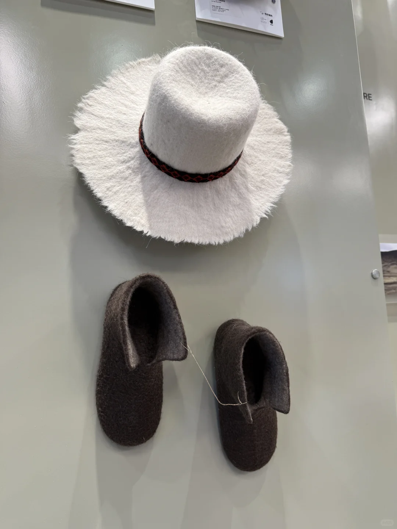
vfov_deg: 71.6
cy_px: 264
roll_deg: +3.5
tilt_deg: +7.2
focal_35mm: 24
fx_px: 367
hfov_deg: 56.8
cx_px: 198
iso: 80
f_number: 1.78
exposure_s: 1/100
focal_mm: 6.76
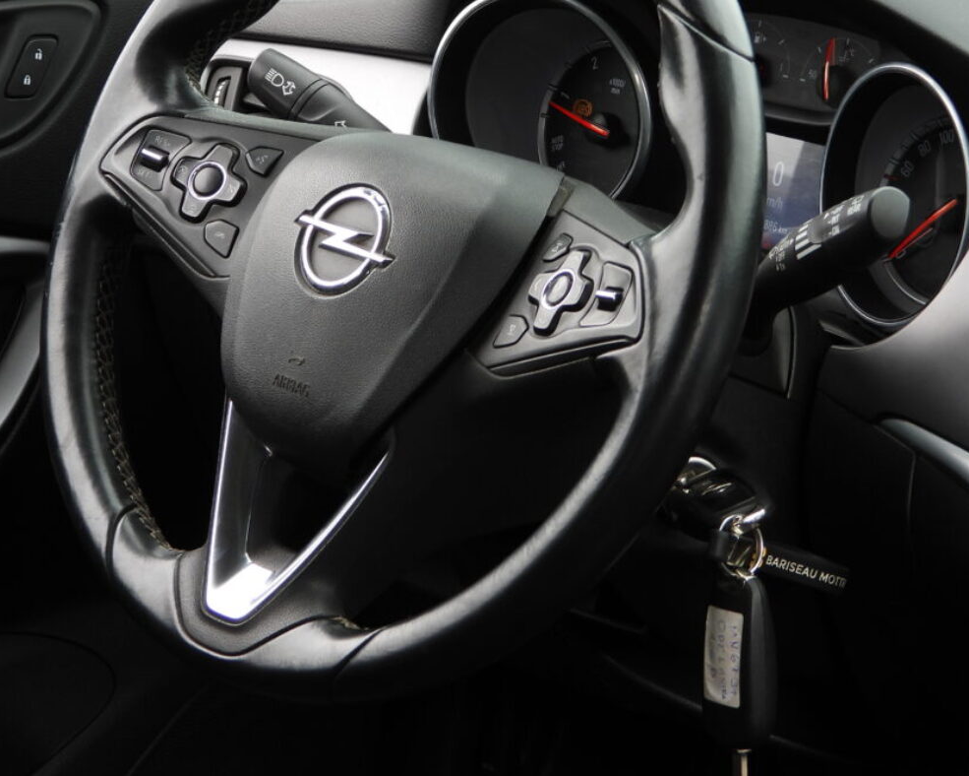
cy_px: 274
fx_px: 3441
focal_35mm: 120
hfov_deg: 16.0
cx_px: 413
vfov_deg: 12.8
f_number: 3.5
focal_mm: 15.3
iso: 100
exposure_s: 1/100
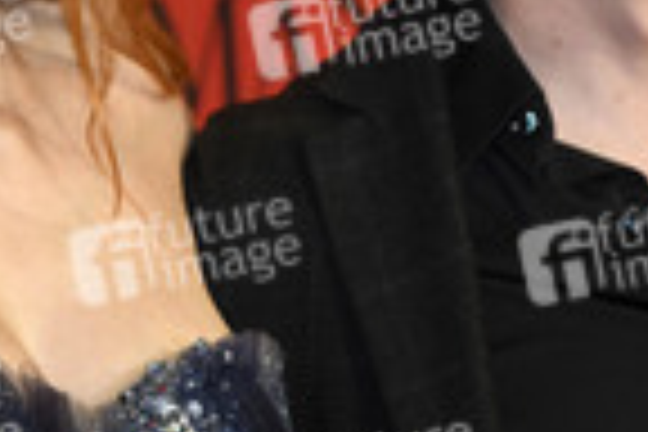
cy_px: -86
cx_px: 245
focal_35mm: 628
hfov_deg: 3.3
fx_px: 11303
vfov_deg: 2.2
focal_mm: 200
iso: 1600
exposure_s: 1/400
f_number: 4
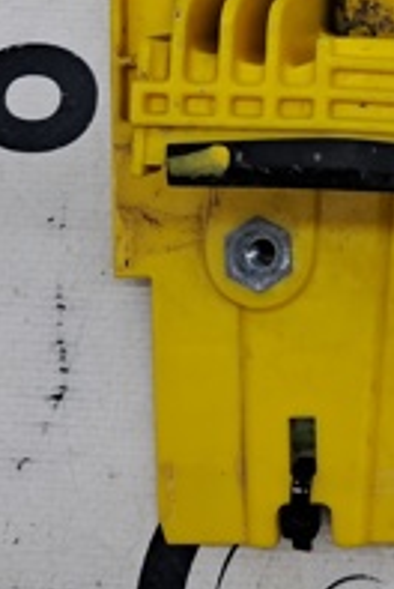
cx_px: 498
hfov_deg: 14.5
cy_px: -4
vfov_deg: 21.5
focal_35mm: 91
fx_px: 1489
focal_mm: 4
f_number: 1.8
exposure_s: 1/100
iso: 50
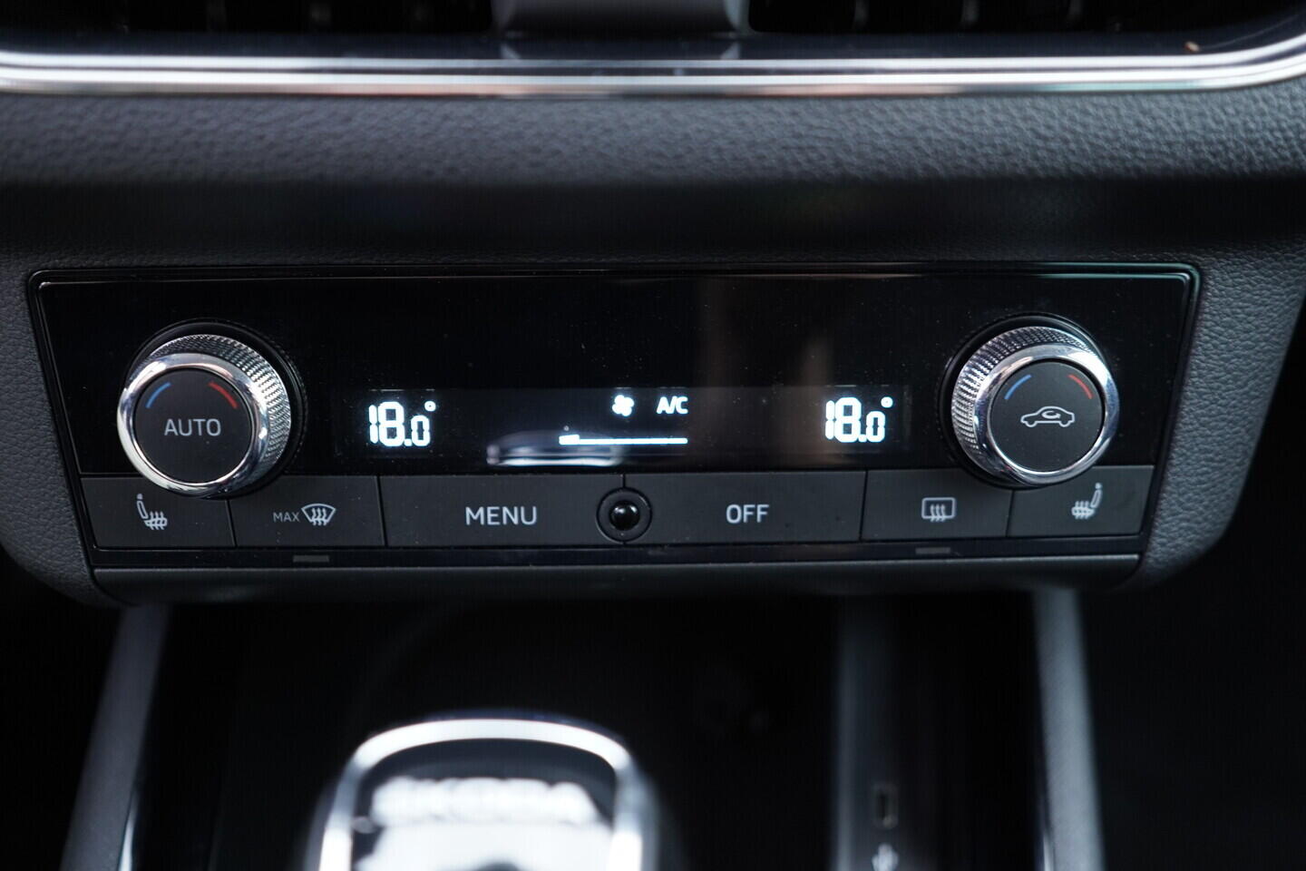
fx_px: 1306
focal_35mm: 36
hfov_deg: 53.1
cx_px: 653
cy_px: 436
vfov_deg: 36.9
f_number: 2.8
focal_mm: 24
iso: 800
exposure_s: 1/40
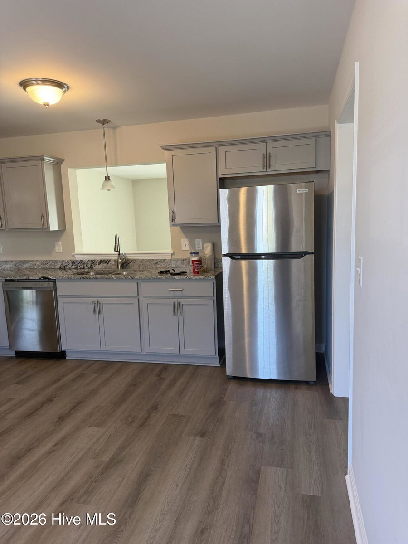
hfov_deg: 56.8
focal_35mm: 24
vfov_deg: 71.6
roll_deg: +2.6
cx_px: 204
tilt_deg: -8.8
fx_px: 377
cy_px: 272
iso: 200
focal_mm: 6.76
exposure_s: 1/120
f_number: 1.78
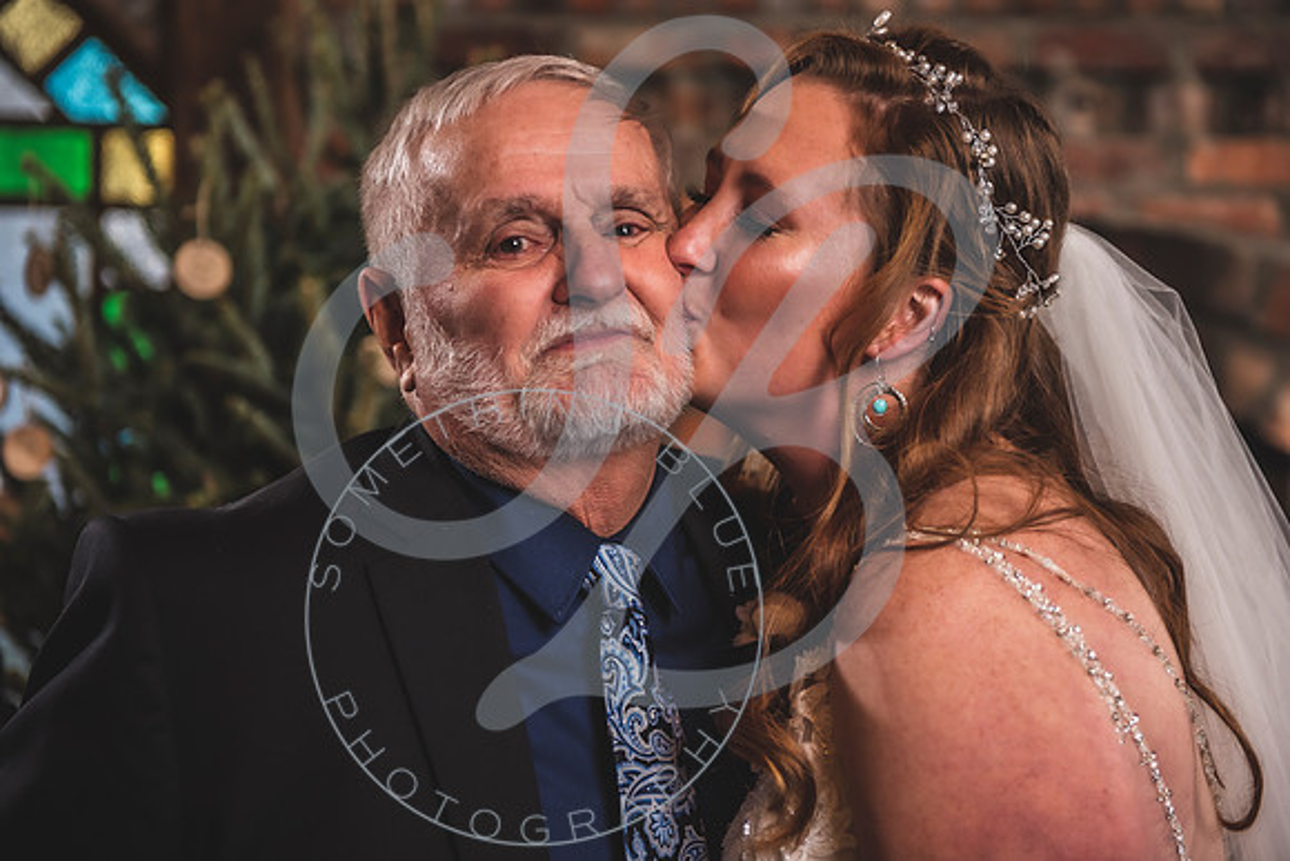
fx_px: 2509
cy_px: 430
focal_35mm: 70
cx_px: 645
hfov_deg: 28.8
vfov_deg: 19.5
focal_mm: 70
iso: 200
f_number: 2.8
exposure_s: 1/160
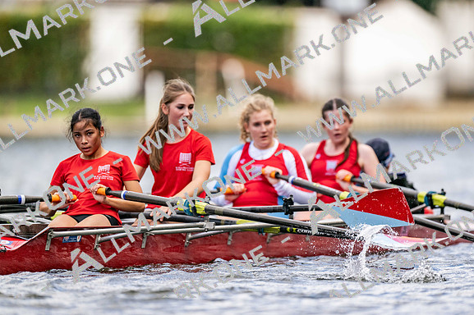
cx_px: 237
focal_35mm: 604
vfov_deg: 2.3
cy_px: 157
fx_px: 7948
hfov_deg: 3.4
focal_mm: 600
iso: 500
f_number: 4
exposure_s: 1/2500
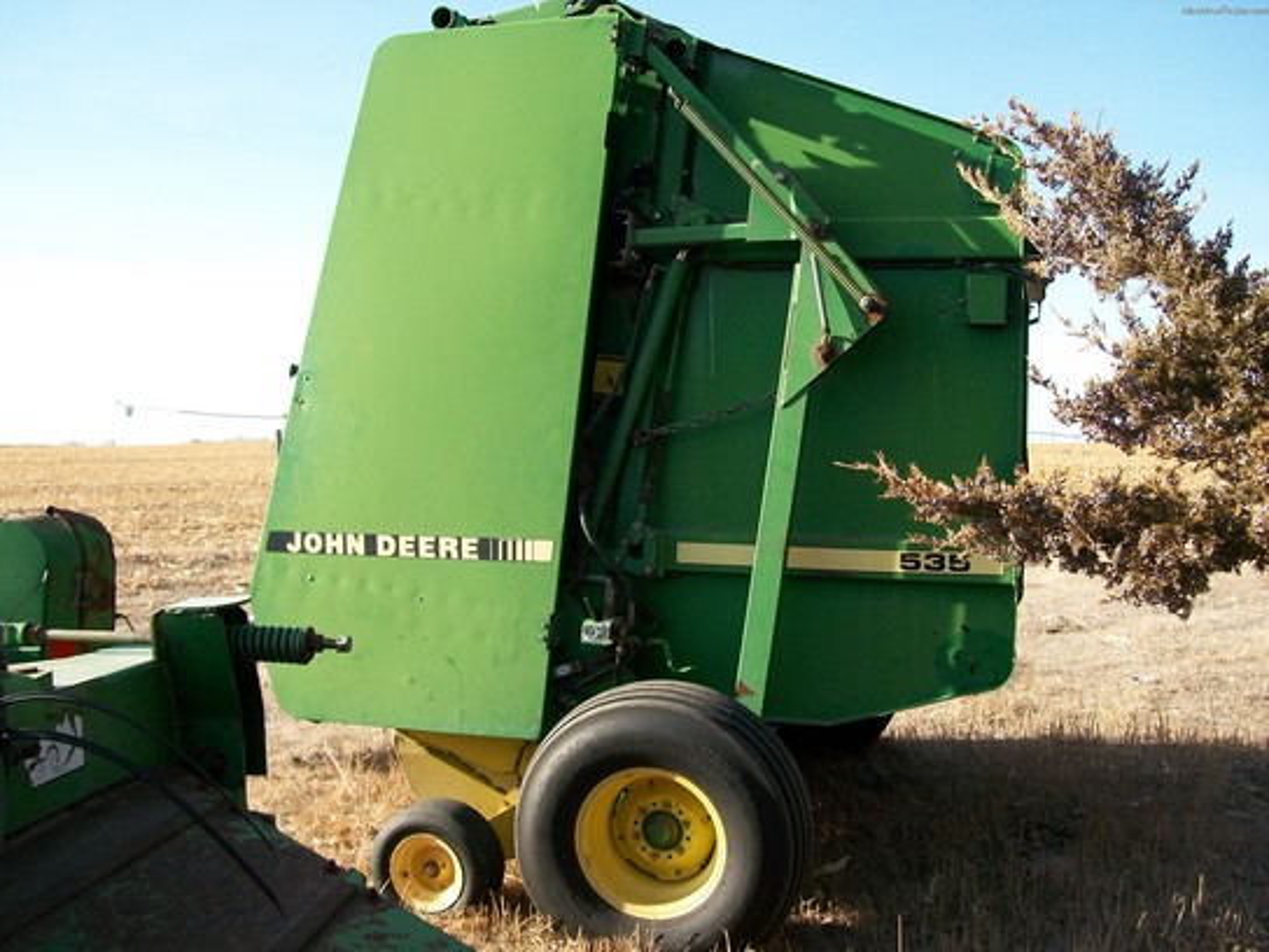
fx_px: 1320
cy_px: 476
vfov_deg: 39.7
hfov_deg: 51.4
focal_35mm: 36
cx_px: 634
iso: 80
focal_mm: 6
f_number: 2.7
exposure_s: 1/640
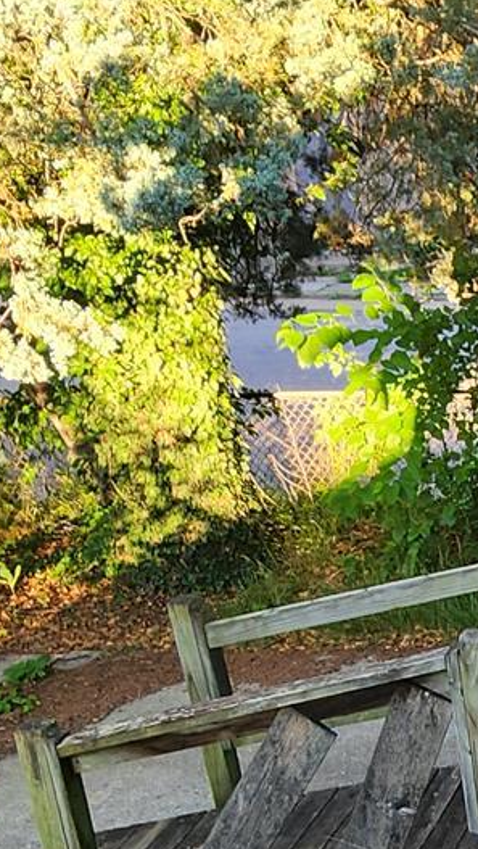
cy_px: 611
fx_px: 1238
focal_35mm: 55
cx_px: 777
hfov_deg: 18.5
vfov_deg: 37.1
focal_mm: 2.2
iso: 50
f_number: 2.2
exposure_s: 1/137
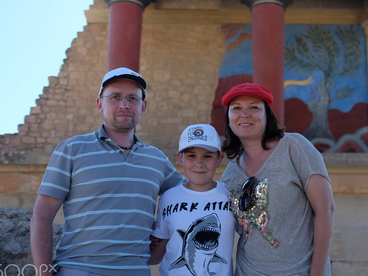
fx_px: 542
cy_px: 132
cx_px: 249
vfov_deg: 28.6
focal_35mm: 51
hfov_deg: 37.0
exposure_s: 1/1600
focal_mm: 23
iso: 400
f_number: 1.8
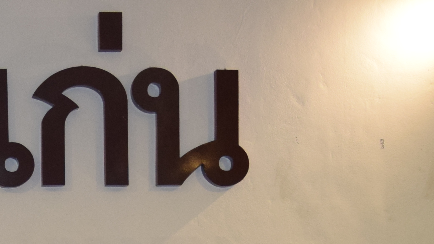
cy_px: 489
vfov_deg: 8.6
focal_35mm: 134
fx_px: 1543
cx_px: -102
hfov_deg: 15.4
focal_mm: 21
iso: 800
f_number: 4
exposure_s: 1/80
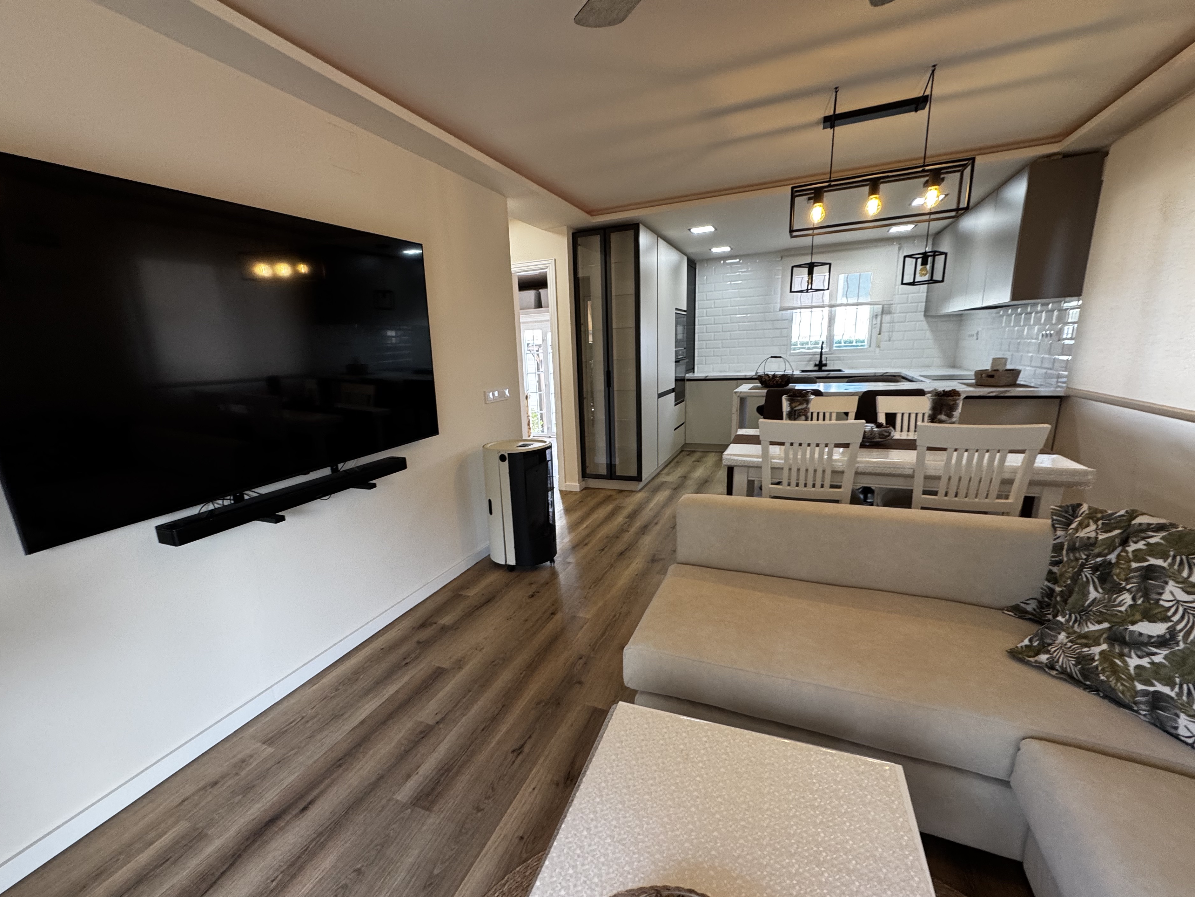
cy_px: 480
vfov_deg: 81.6
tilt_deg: -13.4
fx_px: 518
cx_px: 565
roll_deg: +4.5
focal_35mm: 15
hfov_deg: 98.1
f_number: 2.2
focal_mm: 2.22
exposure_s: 1/100
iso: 160
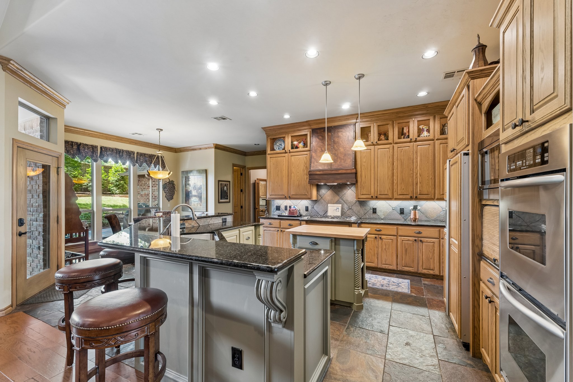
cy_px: 191
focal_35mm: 15
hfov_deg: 100.4
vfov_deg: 77.3
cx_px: 286
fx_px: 239
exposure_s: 1/10
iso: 200
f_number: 7.1
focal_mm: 10
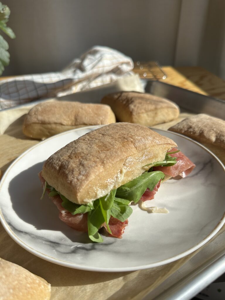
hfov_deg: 56.8
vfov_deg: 71.6
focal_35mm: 24
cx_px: 112
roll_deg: +1.2
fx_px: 208
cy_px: 150
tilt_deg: -33.1
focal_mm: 6.86
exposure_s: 1/7042
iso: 80
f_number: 1.78
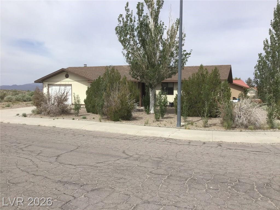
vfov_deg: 45.4
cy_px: 105
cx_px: 140
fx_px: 251
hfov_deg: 58.4
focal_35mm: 31
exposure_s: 1/2331
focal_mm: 3.3
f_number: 2.4
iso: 25
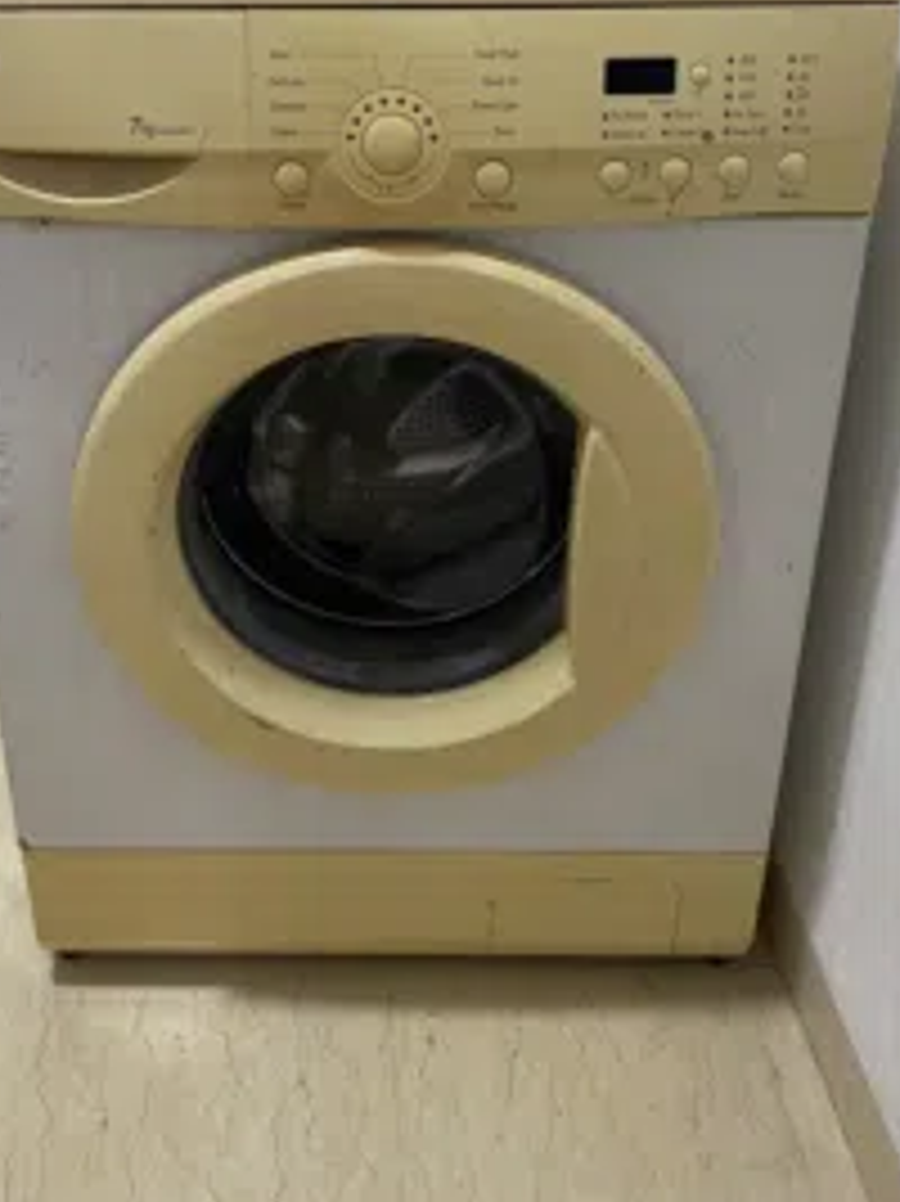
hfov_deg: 36.6
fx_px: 1353
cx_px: 351
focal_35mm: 39
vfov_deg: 46.8
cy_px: 360
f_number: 1.8
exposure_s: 1/60
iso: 160
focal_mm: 4.25
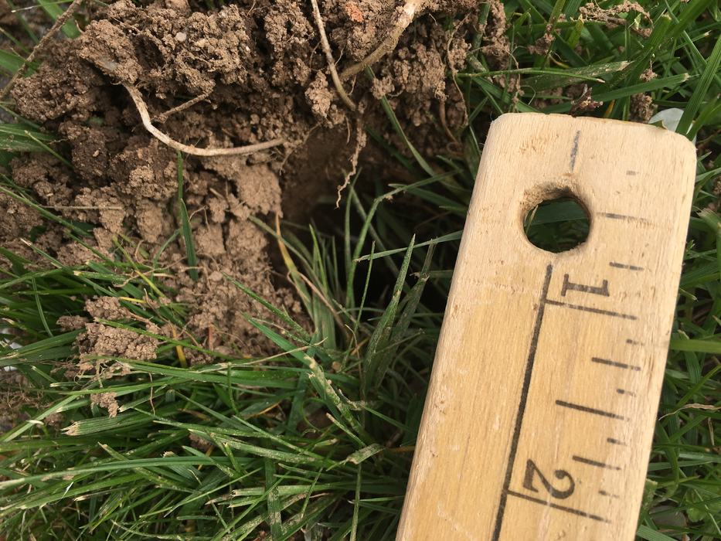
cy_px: 270
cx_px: 360
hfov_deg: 61.7
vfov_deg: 48.2
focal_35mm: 29
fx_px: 604
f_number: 2.2
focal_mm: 4.15
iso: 25
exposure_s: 1/845
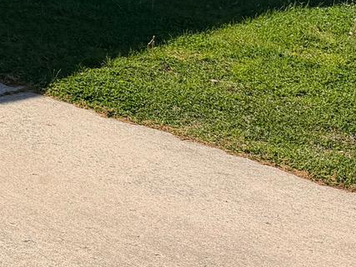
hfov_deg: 14.1
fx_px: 1184
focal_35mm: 115
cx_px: -374
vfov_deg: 11.8
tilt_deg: -0.2
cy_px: -224
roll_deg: -1.4
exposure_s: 1/6173
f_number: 1.78
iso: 80
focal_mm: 6.76
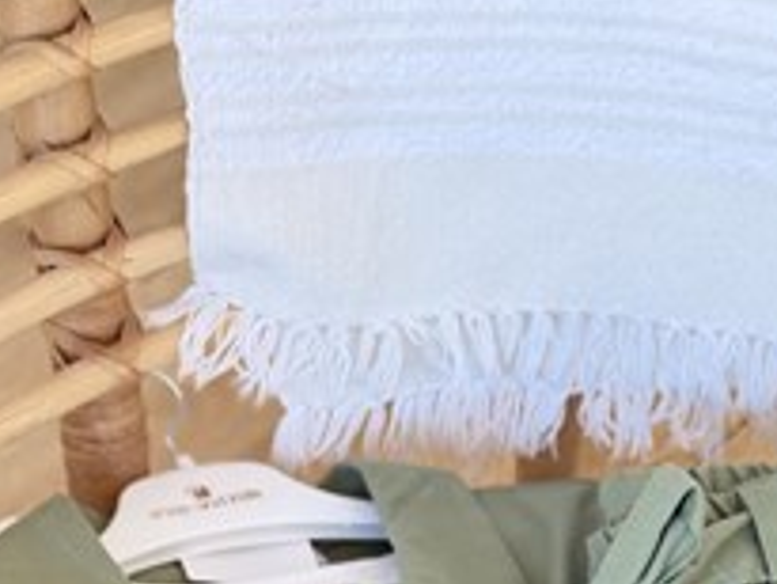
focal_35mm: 125
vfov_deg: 11.4
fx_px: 2807
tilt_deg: -55.0
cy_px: 870
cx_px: 500
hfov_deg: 15.7
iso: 100
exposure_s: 1/88
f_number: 1.78
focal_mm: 6.76
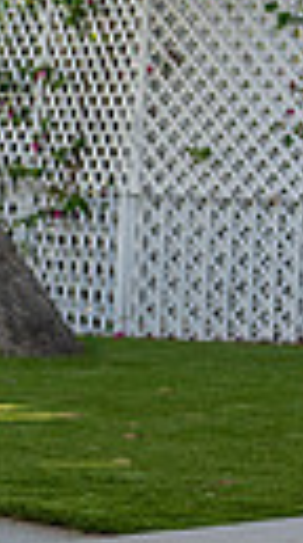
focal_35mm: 125
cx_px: 958
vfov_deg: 16.9
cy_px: 39
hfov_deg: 8.0
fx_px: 1796
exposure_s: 1/200
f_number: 4.5
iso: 250
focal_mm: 24
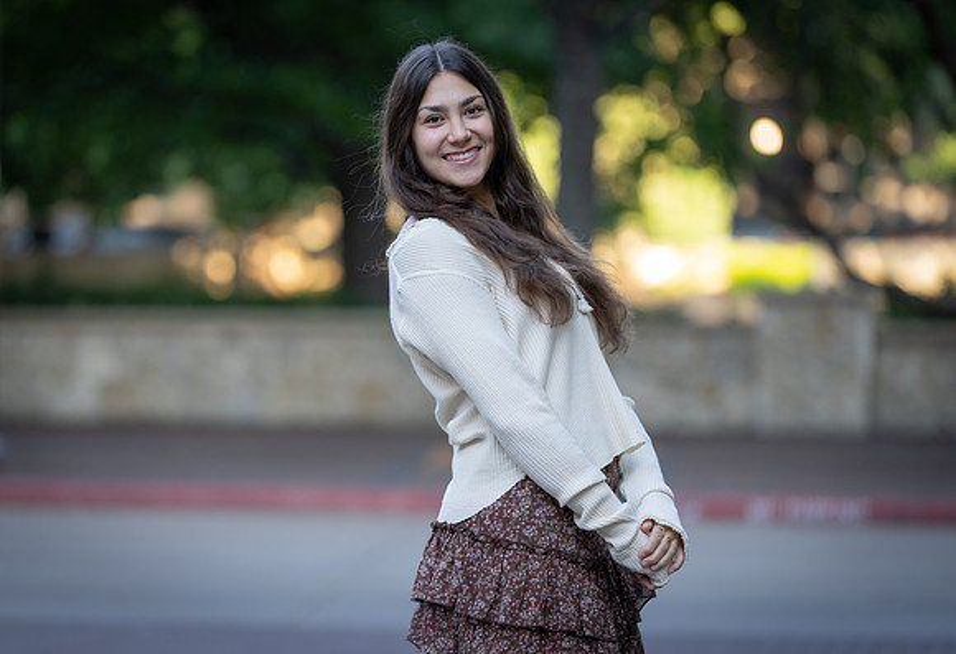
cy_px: 304
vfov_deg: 8.0
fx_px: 4703
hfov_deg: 11.6
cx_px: 431
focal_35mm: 176
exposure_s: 1/320
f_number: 2.8
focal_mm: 154
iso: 500
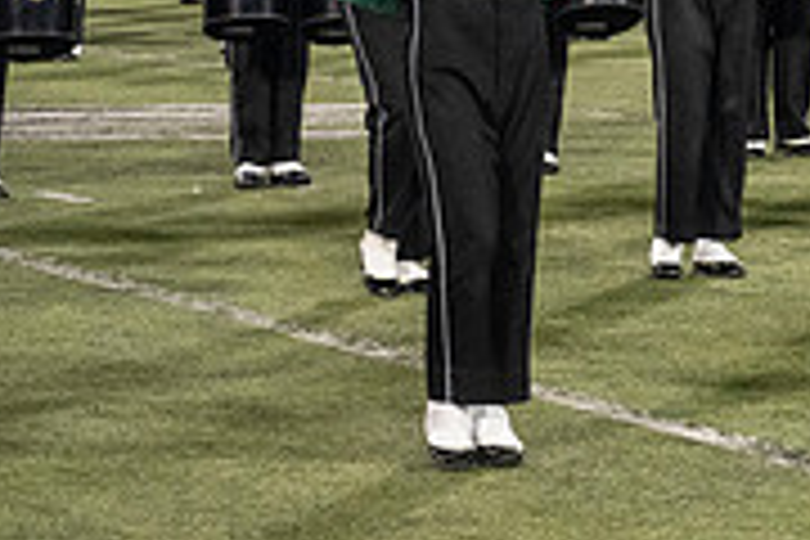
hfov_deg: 9.0
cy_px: -196
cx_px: 1089
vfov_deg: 6.1
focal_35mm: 225
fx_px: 5062
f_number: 4
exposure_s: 1/500
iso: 2000
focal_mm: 70
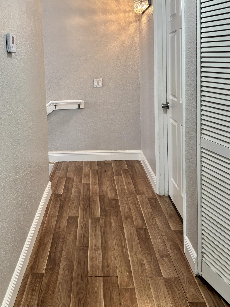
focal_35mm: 37
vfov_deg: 48.8
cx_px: 83
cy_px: 89
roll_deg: +1.0
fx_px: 328
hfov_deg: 38.4
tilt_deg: -4.9
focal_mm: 5.96
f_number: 1.6
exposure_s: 1/60
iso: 100
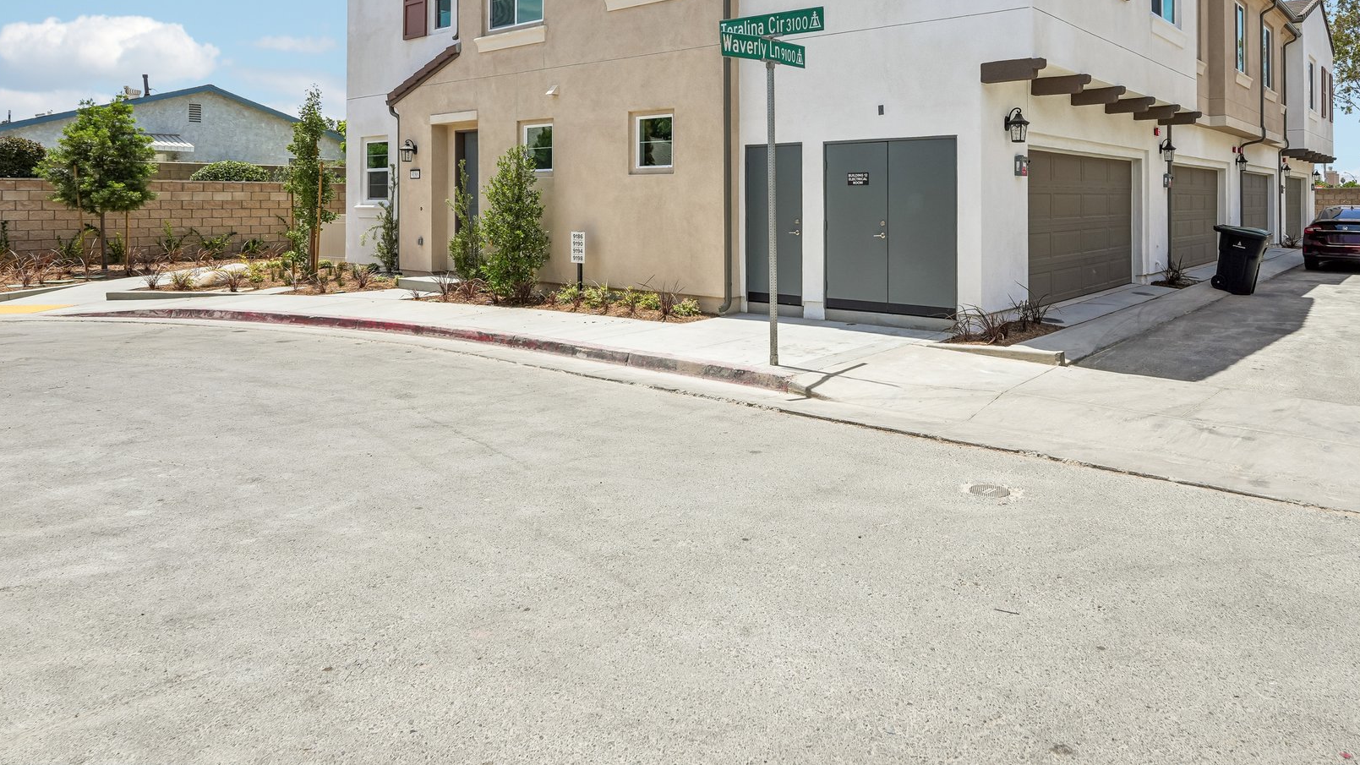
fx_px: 890
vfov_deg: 44.9
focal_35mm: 25
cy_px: 190
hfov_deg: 73.6
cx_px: 844
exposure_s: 1/350
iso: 100
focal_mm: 18.5
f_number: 8
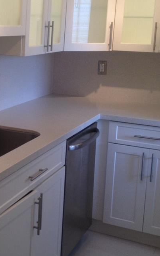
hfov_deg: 18.3
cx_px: -8
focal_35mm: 69
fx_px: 482
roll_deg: -0.4
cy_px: 104
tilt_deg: -13.5
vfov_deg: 29.7
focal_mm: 4.28
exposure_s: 1/20
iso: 50
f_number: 2.4
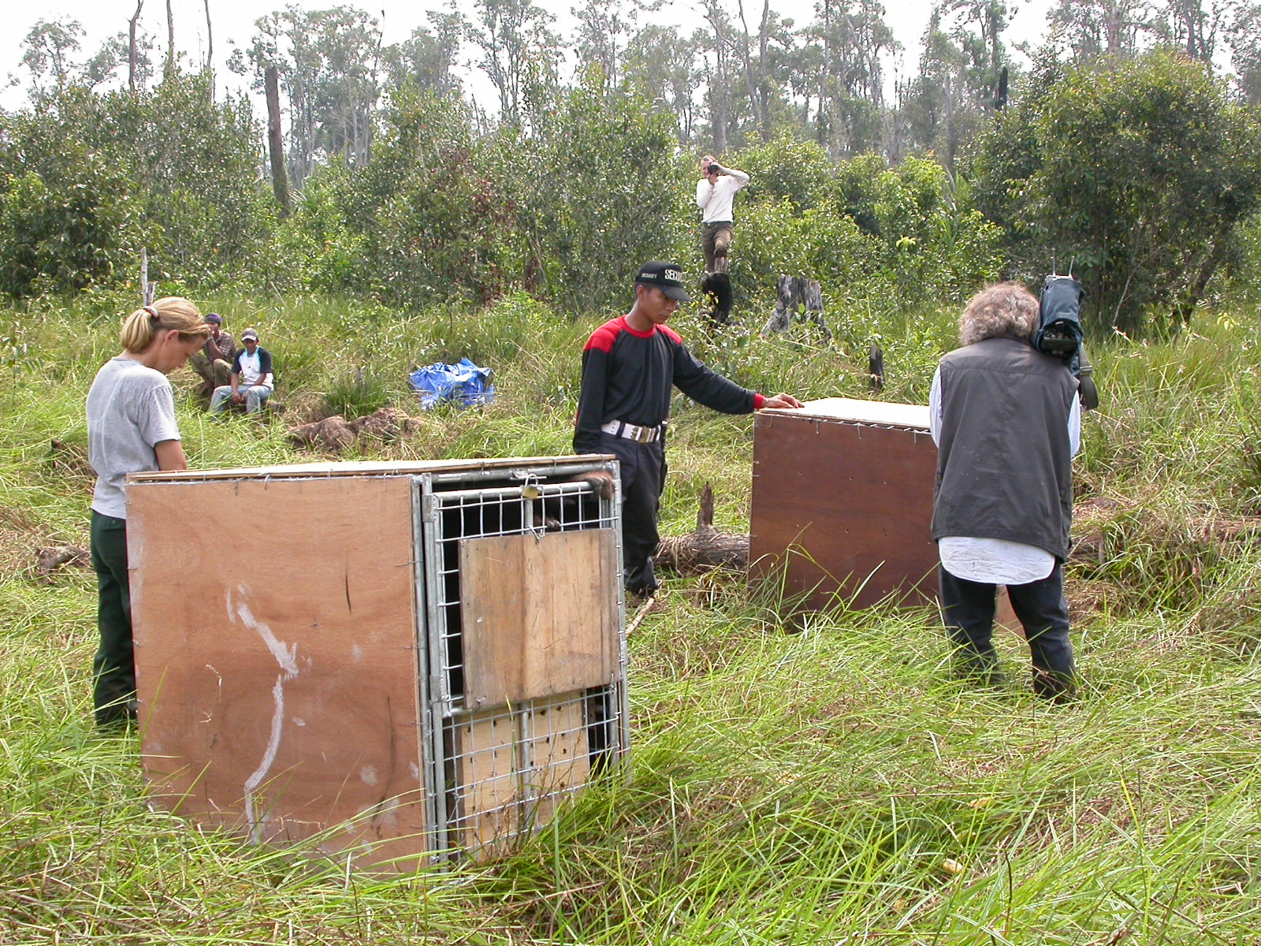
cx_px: 630
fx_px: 1821
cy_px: 473
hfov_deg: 38.2
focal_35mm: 50
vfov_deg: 29.1
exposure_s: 1/227
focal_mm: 10.4
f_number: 5.2
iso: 100
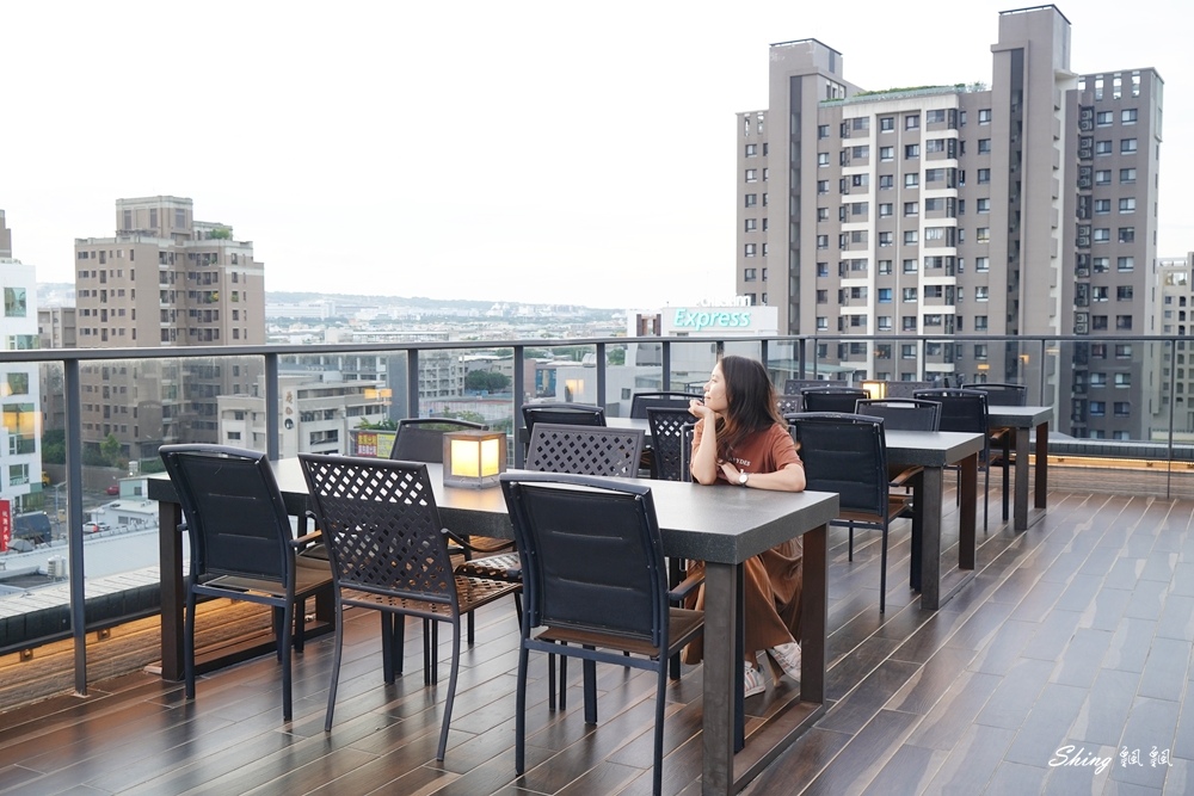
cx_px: 597
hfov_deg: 55.8
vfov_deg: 38.9
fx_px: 1128
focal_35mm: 34
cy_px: 398
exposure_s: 1/40
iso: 250
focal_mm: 34
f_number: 5.6
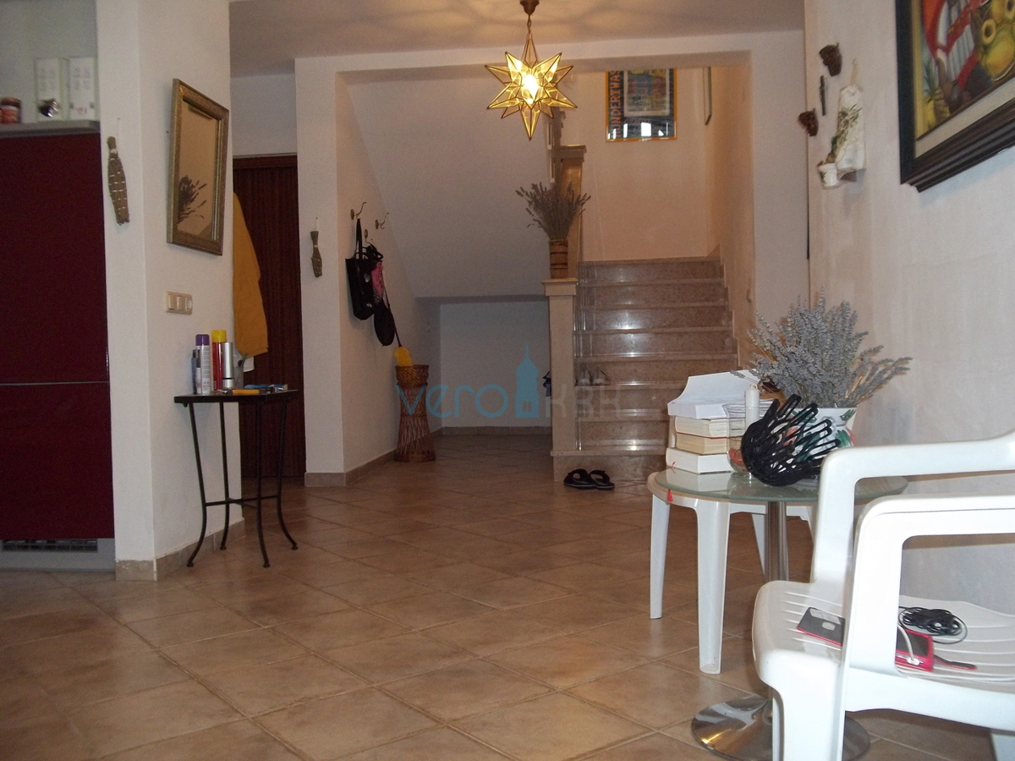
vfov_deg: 44.2
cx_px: 508
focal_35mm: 32
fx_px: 938
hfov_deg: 56.8
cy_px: 380
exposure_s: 1/30
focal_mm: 5.7
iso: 160
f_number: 2.9
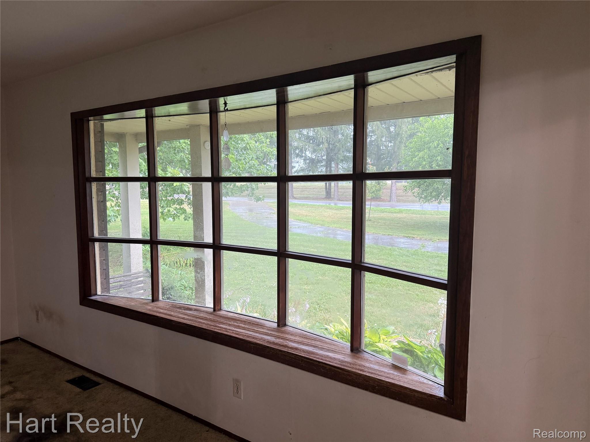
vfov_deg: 56.8
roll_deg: -0.4
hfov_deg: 71.6
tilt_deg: -4.6
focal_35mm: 24
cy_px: 221
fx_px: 409
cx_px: 295
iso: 200
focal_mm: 6.76
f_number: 1.78
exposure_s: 1/85
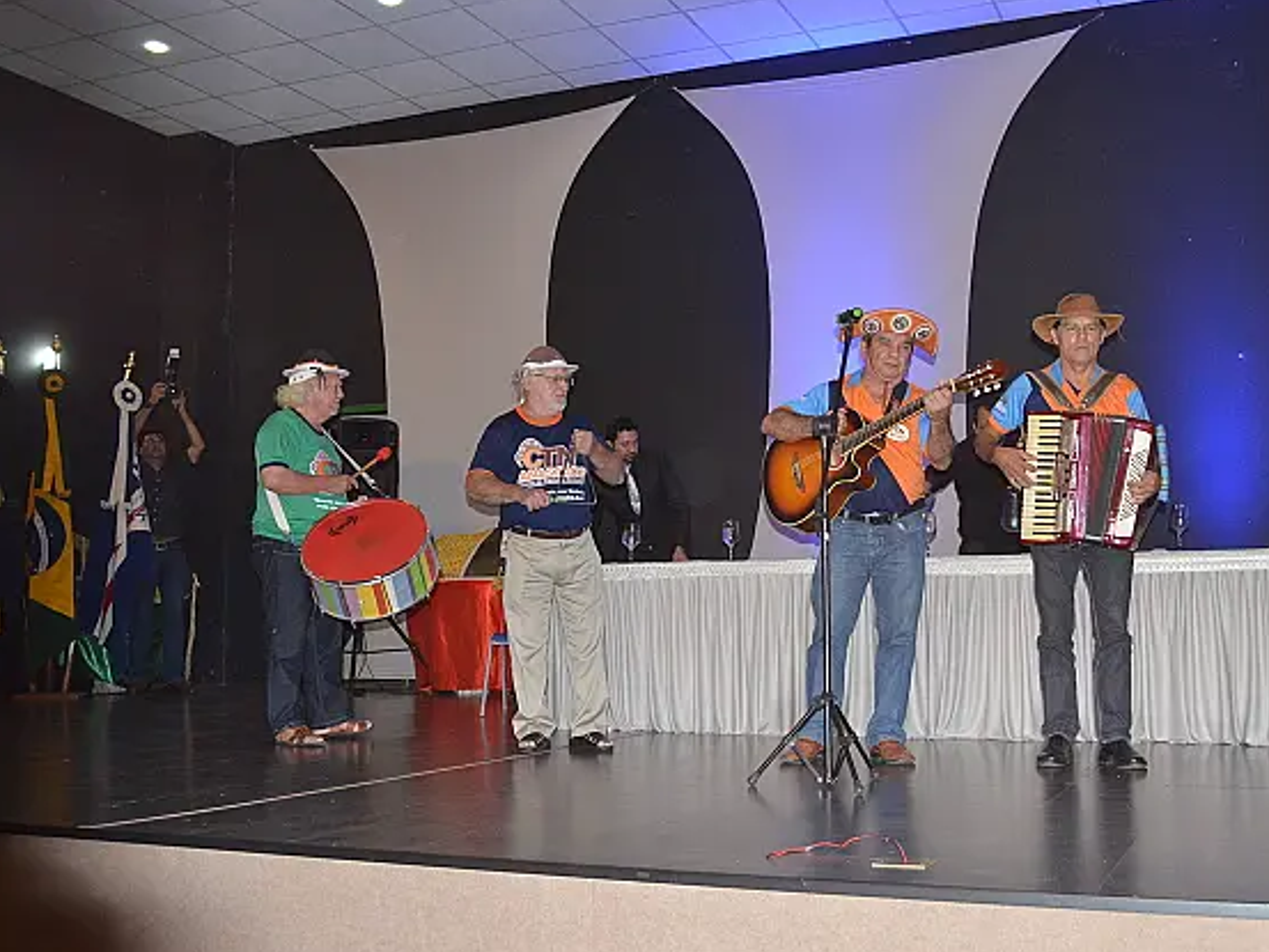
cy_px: 479
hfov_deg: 46.7
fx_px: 1467
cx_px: 714
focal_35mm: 40
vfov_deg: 36.0
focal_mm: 24
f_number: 5
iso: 1600
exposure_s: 1/100
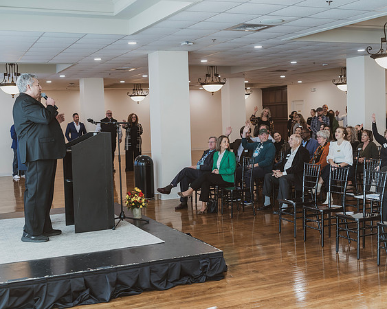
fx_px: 517
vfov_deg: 33.3
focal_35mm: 45
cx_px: 206
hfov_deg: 41.0
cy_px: 140
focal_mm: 35
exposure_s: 1/125
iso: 500
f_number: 2.8
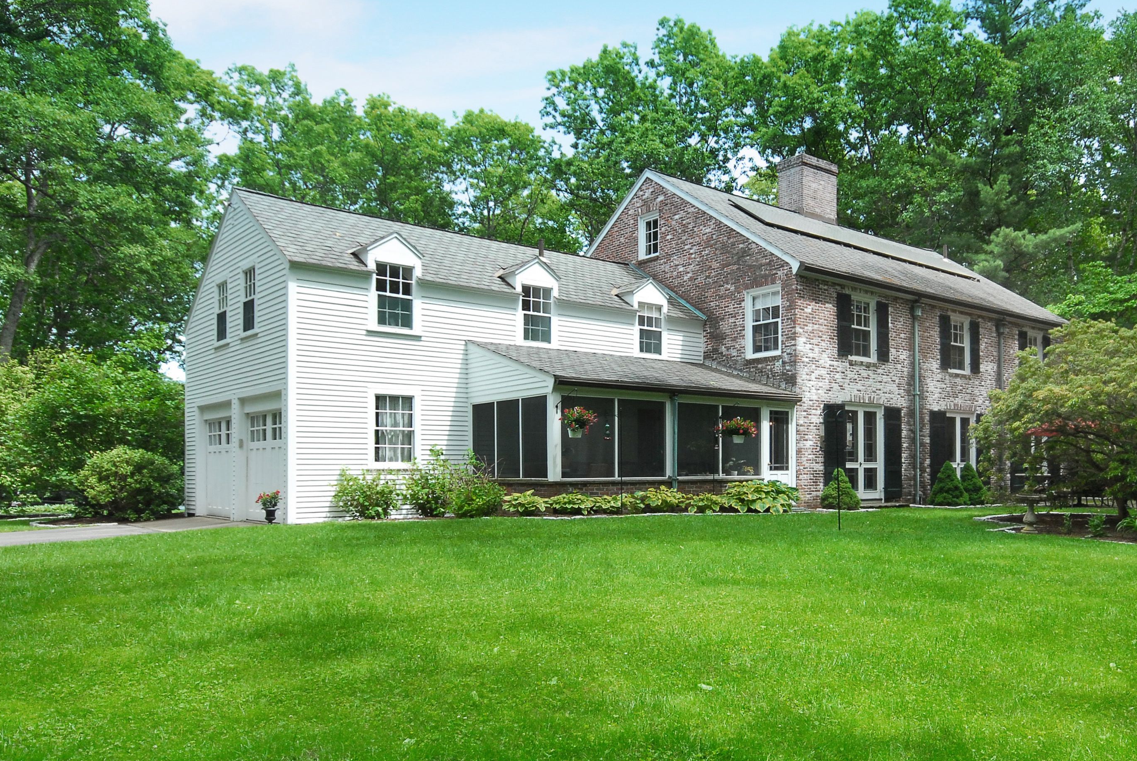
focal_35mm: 28
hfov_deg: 64.9
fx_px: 876
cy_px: 386
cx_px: 719
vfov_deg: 46.9
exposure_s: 1/125
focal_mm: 13
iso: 400
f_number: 9
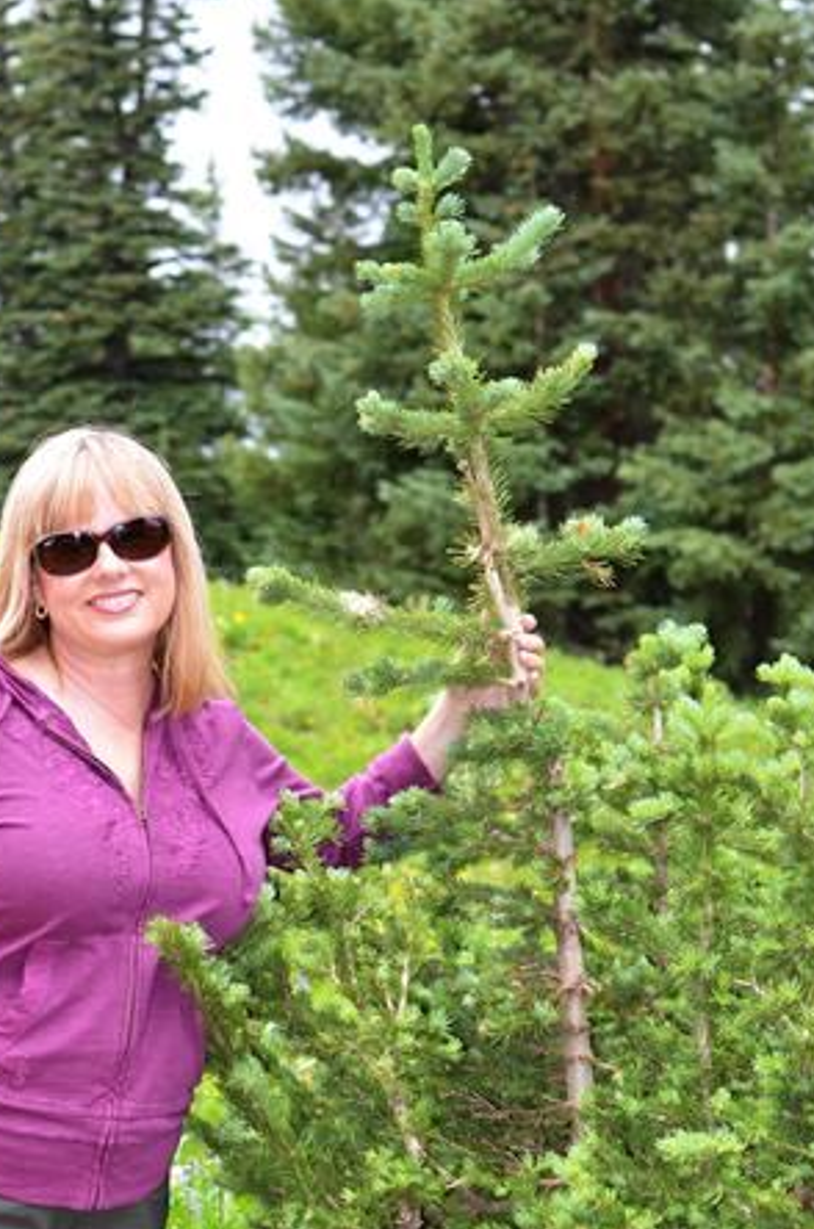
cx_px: 307
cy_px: 1010
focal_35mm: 91
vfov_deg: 22.1
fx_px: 3096
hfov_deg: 15.0
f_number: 3.2
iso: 100
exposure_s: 1/200
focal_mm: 35
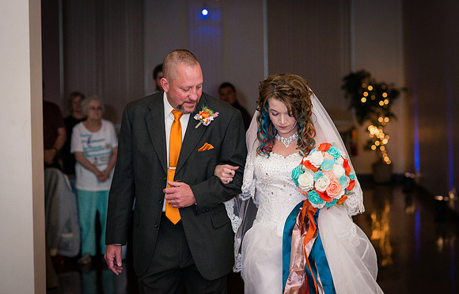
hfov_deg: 20.8
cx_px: 211
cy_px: 122
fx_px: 1248
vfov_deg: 13.4
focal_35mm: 99
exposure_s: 1/200
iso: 800
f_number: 3.2
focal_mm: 85
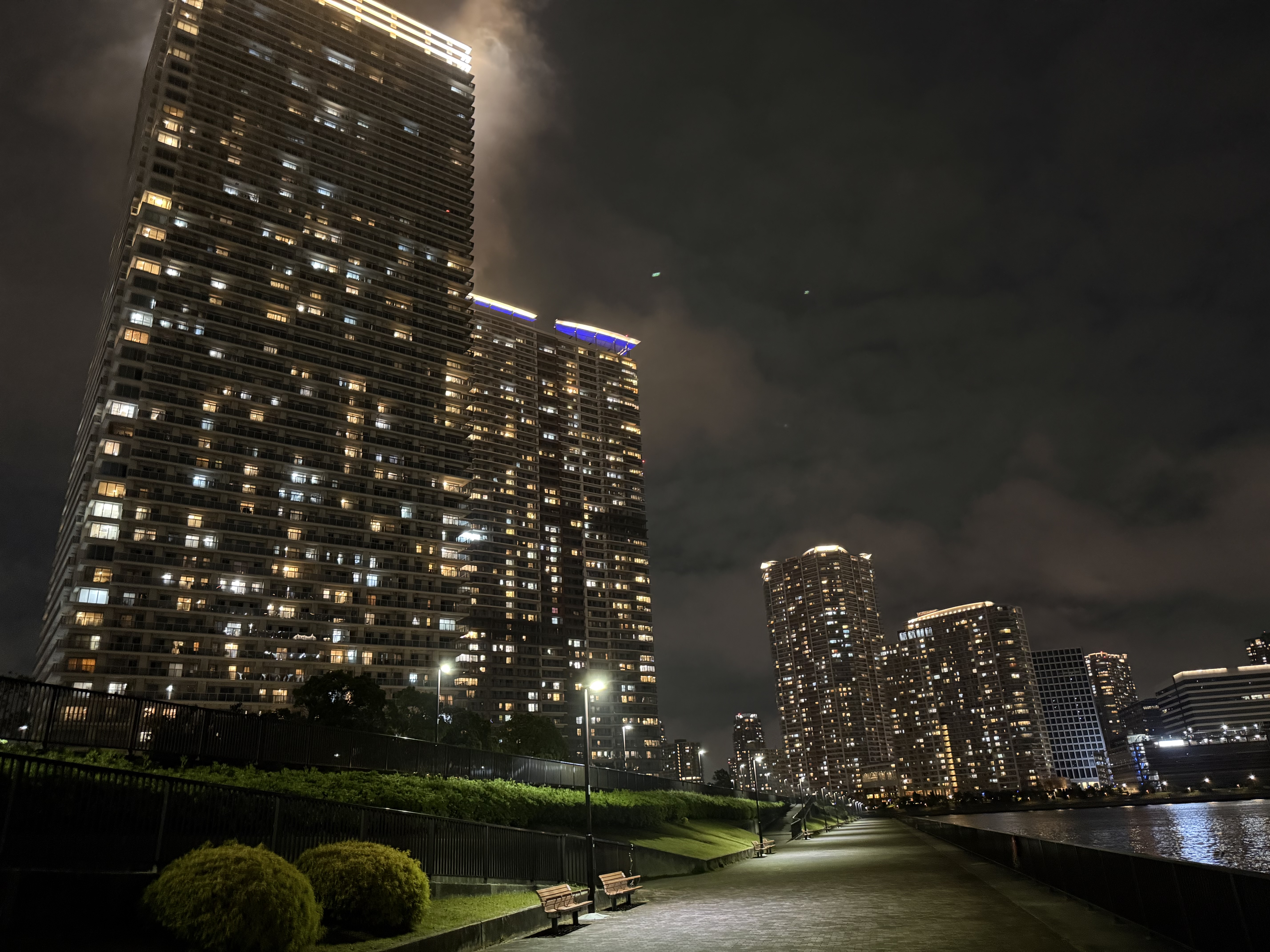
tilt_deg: +21.1
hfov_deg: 71.6
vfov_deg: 56.8
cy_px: 476
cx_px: 635
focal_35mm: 24
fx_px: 881
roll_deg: +2.8
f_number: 1.78
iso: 1600
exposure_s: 1/25
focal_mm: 6.76
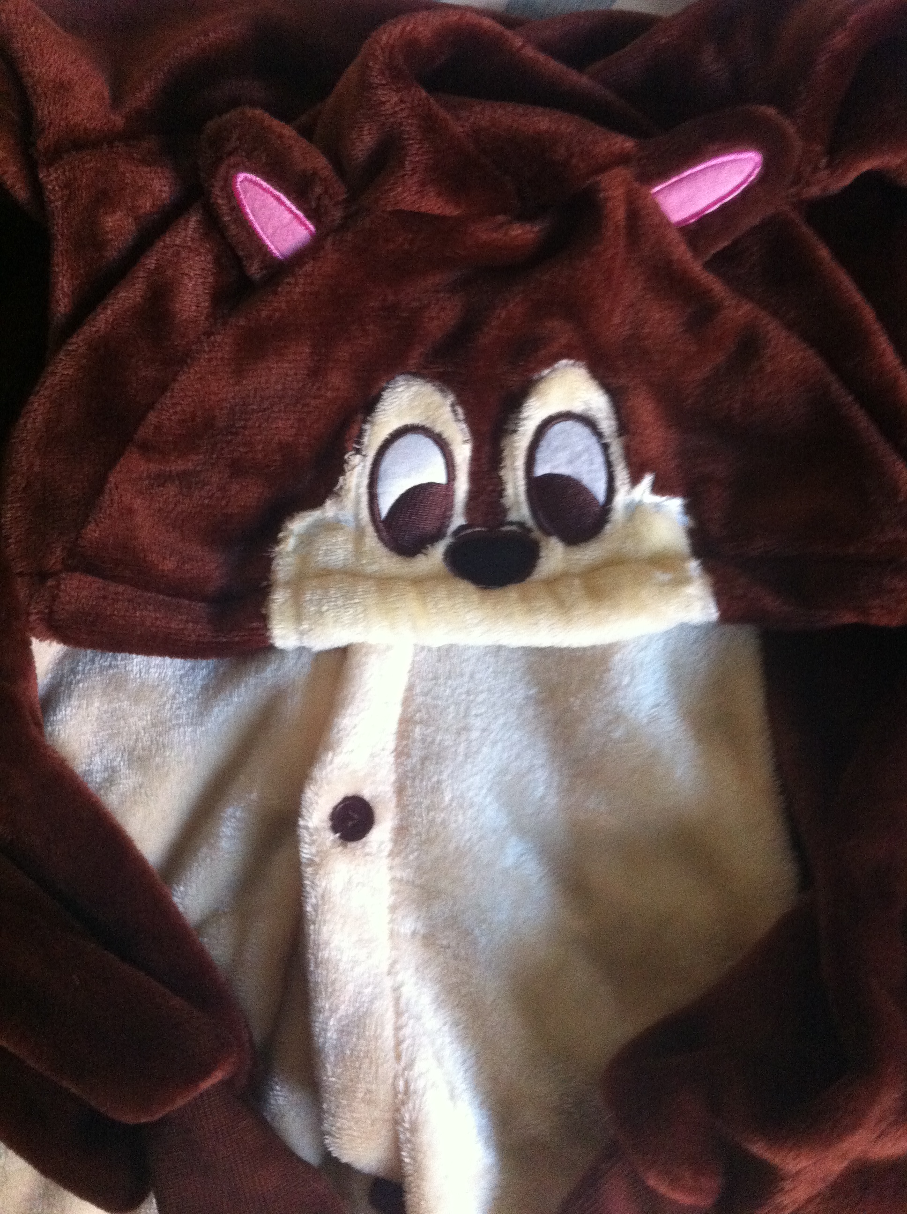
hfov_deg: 40.6
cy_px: 607
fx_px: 1226
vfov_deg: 52.7
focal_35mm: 35
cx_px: 454
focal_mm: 3.85
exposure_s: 1/15
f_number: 2.8
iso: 500
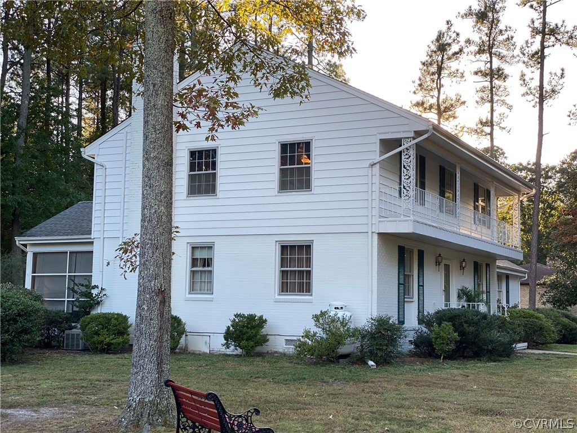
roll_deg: -1.0
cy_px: 216
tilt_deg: +6.4
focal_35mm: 52
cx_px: 288
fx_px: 867
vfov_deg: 28.0
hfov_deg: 36.8
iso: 20
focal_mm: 6
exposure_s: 1/123
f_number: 2
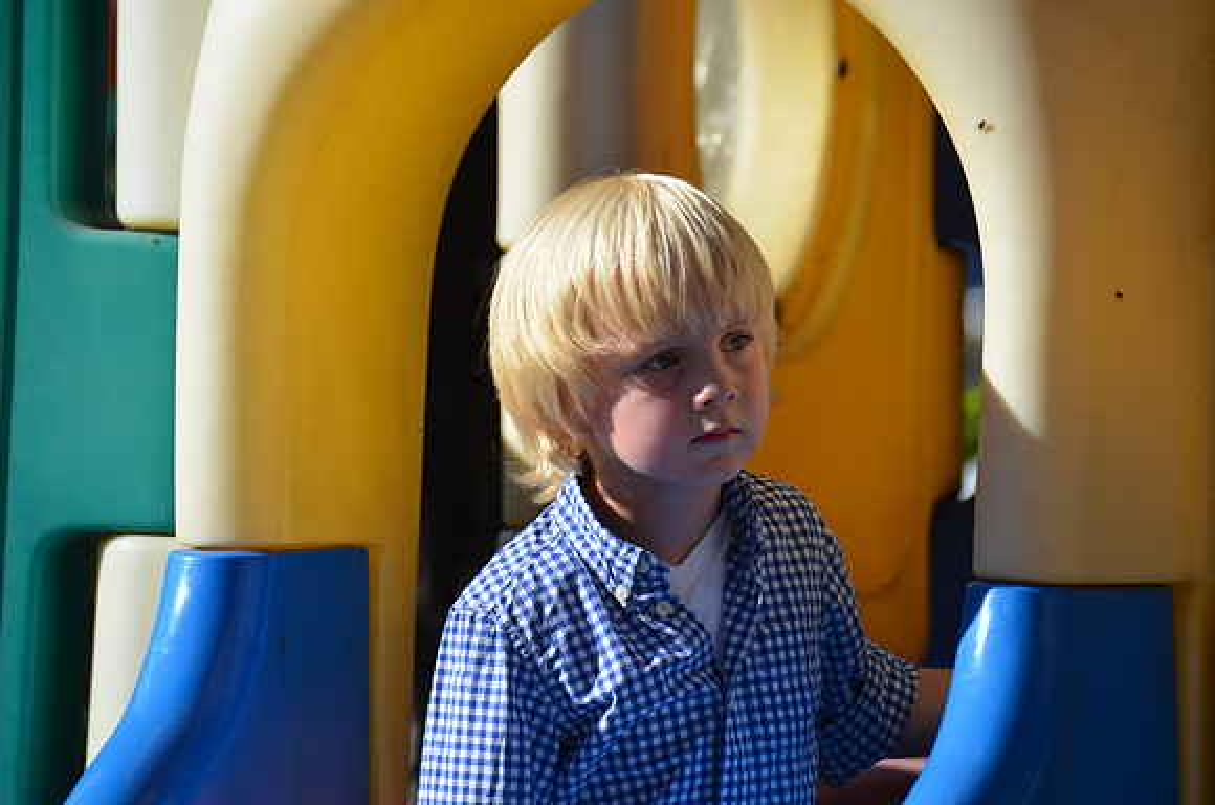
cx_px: 608
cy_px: 402
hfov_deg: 4.6
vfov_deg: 3.0
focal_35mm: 450
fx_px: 15154
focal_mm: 300
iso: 200
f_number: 6.3
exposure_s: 1/800
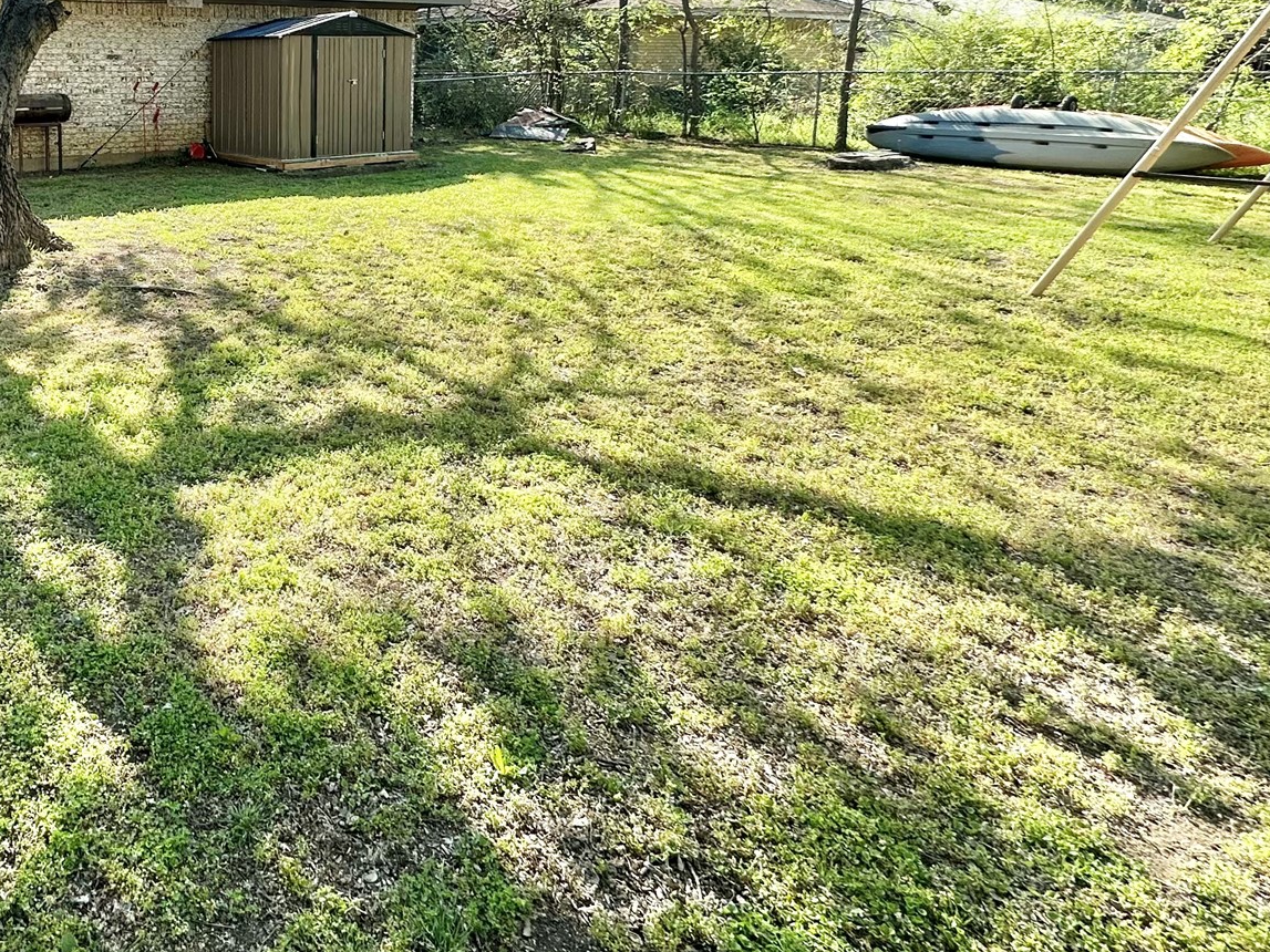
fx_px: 917
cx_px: 193
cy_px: 188
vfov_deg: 51.4
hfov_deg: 61.5
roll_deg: -0.1
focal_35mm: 25
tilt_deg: -7.5
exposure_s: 1/622
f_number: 2.2
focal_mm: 2.22
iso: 40
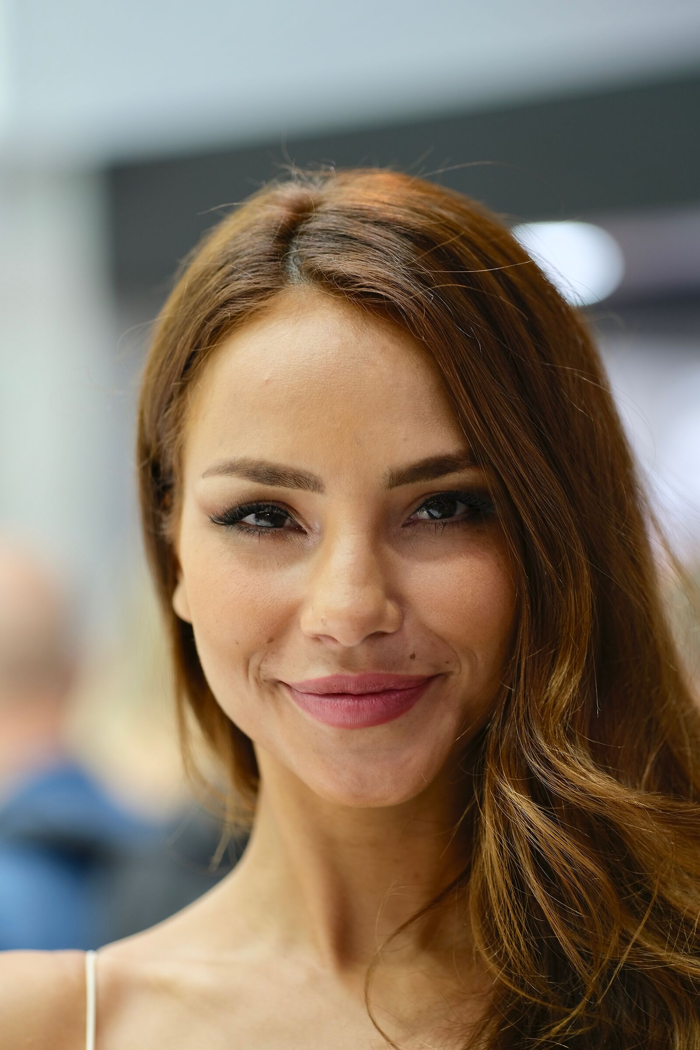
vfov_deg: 15.2
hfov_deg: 10.2
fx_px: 3937
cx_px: 350
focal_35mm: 135
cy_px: 525
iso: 160
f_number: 2
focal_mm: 90
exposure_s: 1/140
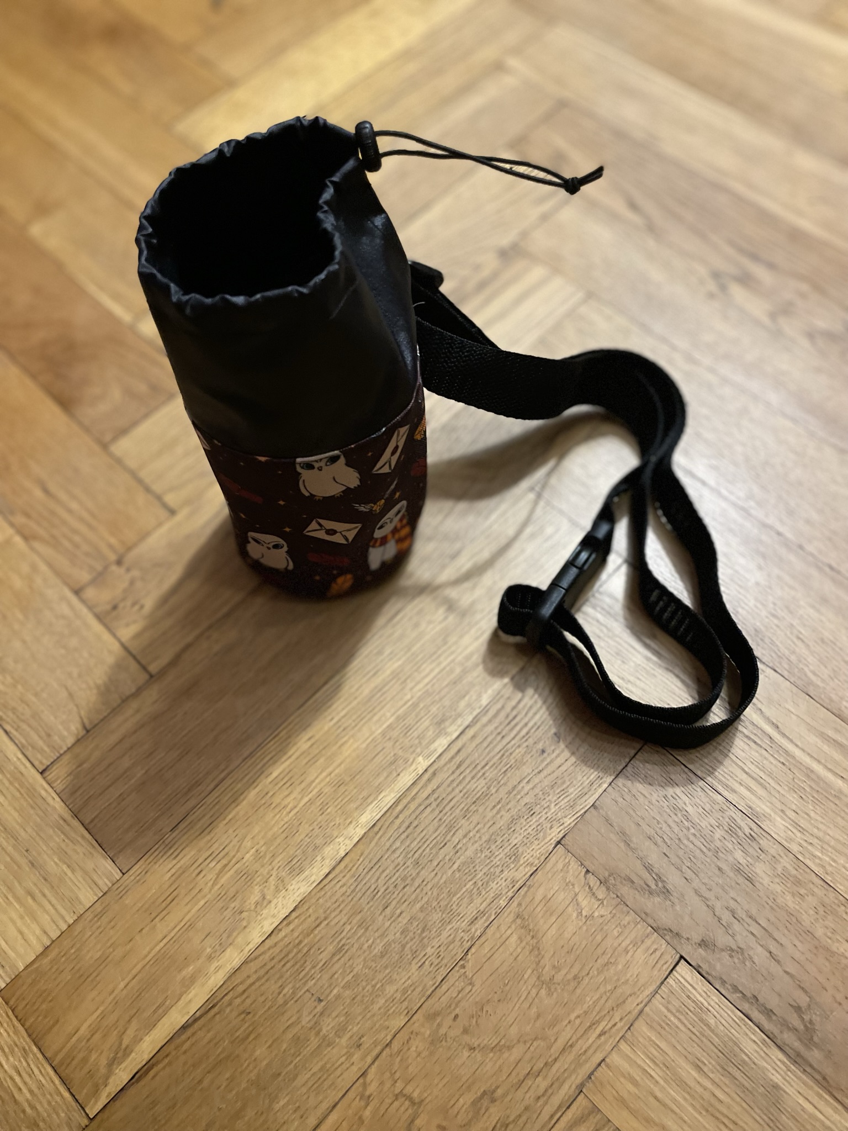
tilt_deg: -61.5
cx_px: 424
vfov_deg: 67.3
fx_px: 849
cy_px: 566
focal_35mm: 26
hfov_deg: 53.1
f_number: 1.6
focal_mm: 4.2
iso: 400
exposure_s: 1/33
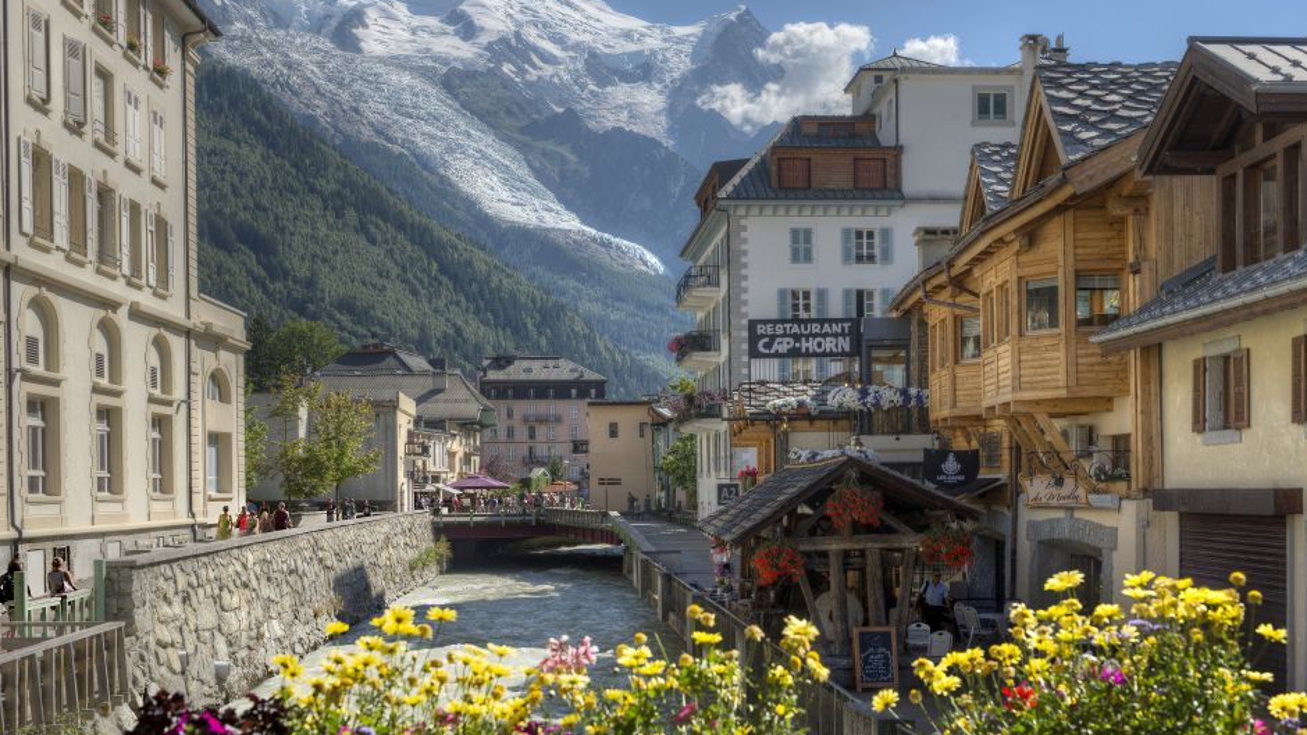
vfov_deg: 29.7
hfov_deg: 50.5
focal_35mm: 40
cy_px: 358
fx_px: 1386
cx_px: 656
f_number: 10
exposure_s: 1/320
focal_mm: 38
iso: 200
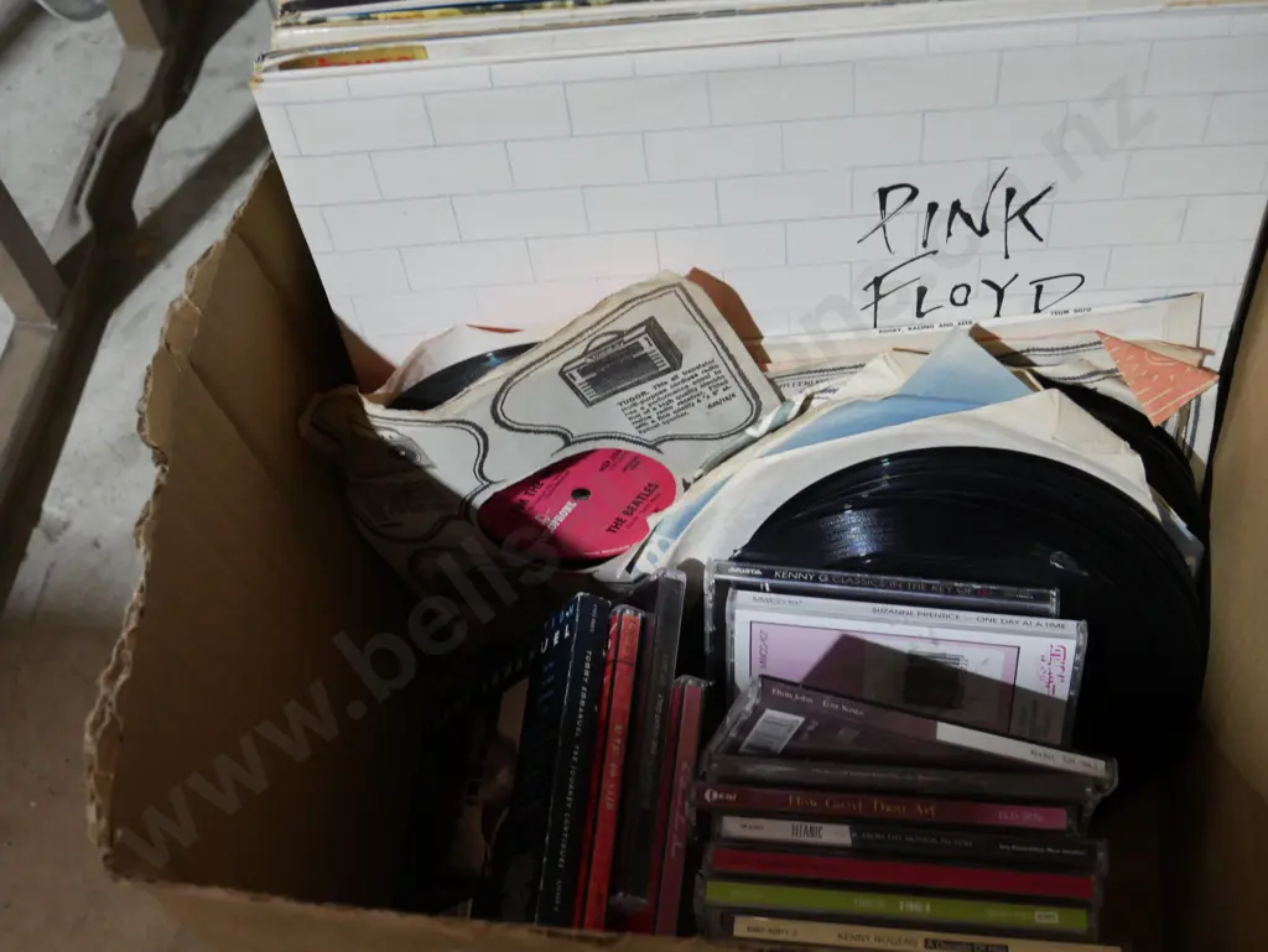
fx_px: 1686
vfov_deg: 31.5
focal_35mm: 46
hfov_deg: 41.2
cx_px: 634
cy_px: 476
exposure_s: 1/60
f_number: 5.1
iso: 1600
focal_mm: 23
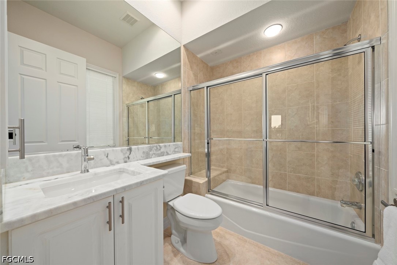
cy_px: 132
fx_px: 143
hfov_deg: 108.3
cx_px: 198
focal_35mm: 13
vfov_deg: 85.5
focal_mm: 13
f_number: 10
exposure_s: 3.2
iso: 160
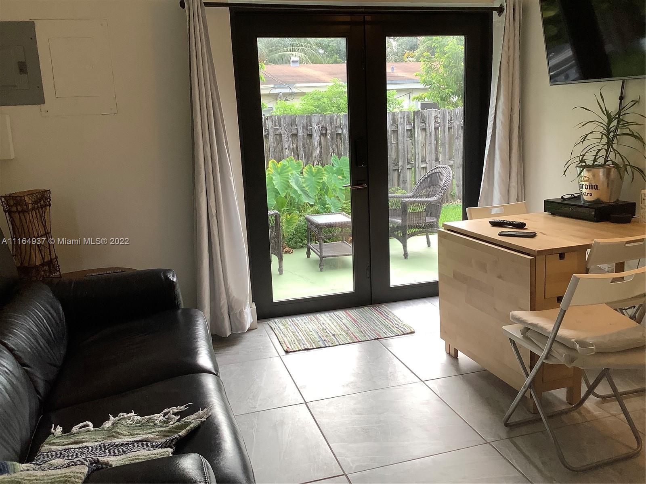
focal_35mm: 31
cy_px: 242
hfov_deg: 58.4
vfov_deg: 45.4
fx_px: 579
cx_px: 323
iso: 50
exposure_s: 1/50
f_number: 2.4
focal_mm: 3.3
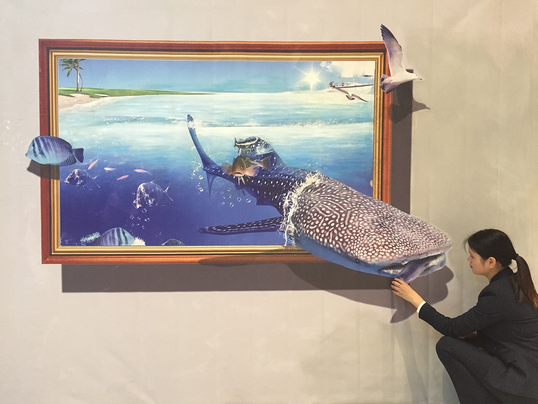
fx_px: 451
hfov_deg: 61.7
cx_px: 269
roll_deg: -0.6
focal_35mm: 29
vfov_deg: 48.2
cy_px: 202
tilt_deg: -4.1
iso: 200
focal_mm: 4.15
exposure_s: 1/30
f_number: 2.2
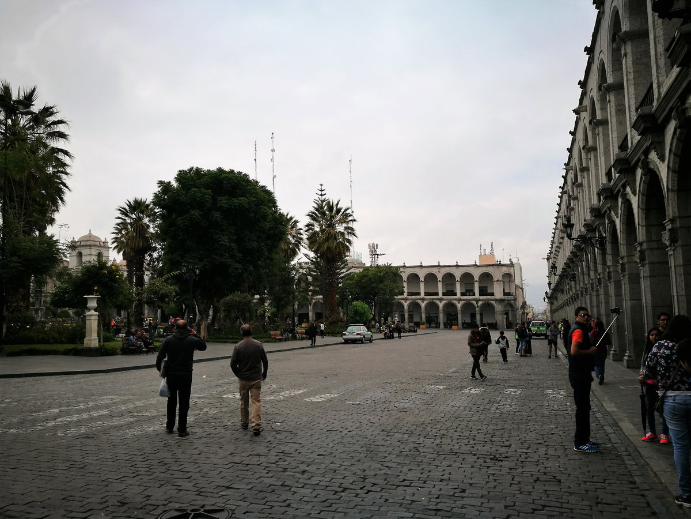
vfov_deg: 51.4
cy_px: 260
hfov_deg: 65.3
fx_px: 539
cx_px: 346
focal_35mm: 27
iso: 50
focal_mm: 4.5
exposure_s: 1/1028
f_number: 2.2
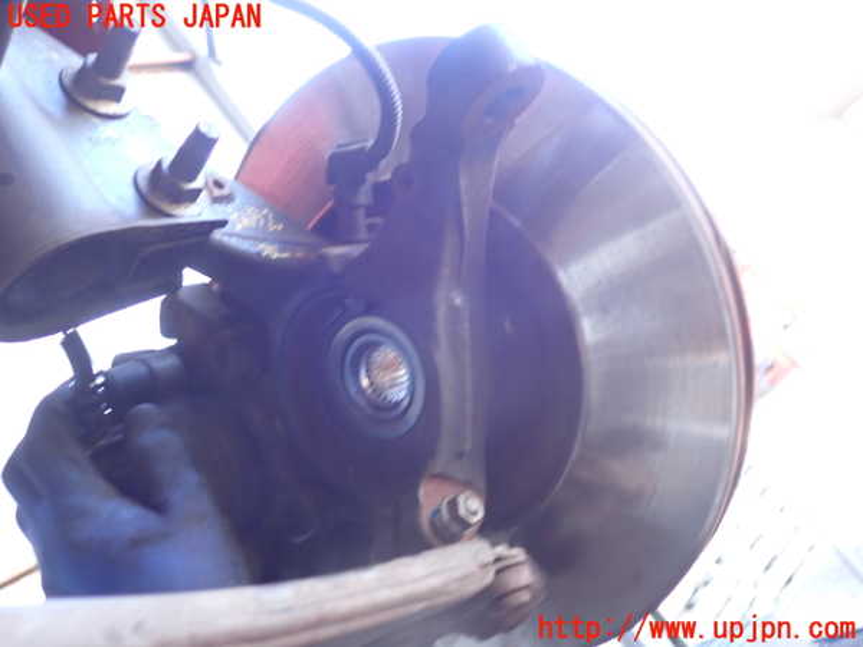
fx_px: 748
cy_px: 324
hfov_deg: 60.0
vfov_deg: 46.8
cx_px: 432
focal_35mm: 30
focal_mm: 5.4
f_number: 2.3
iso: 250
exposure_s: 1/30
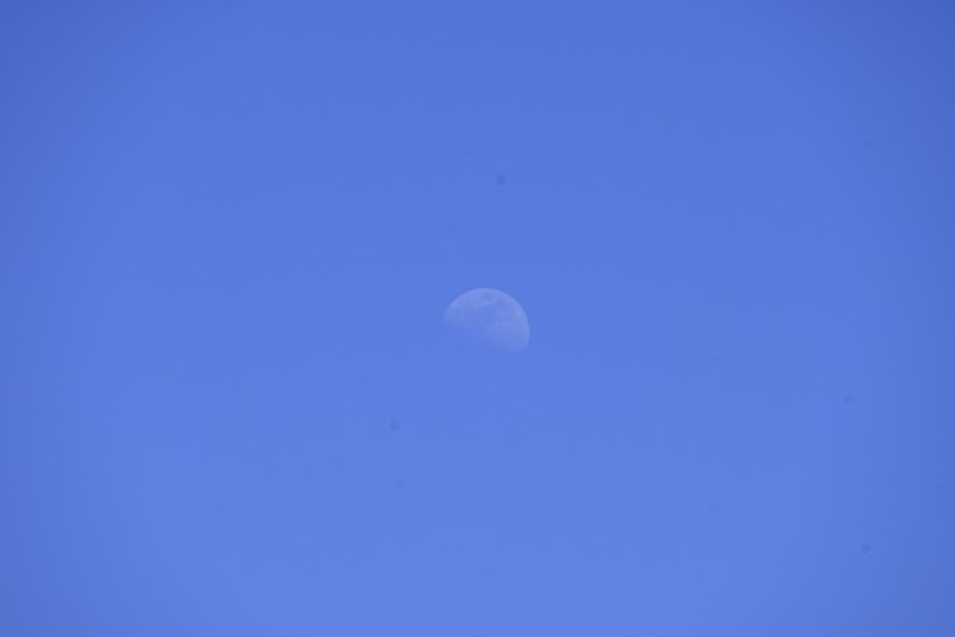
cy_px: 318
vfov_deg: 3.7
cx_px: 478
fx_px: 9947
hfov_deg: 5.5
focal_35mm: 375
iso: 110
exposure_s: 1/250
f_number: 11
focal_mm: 250
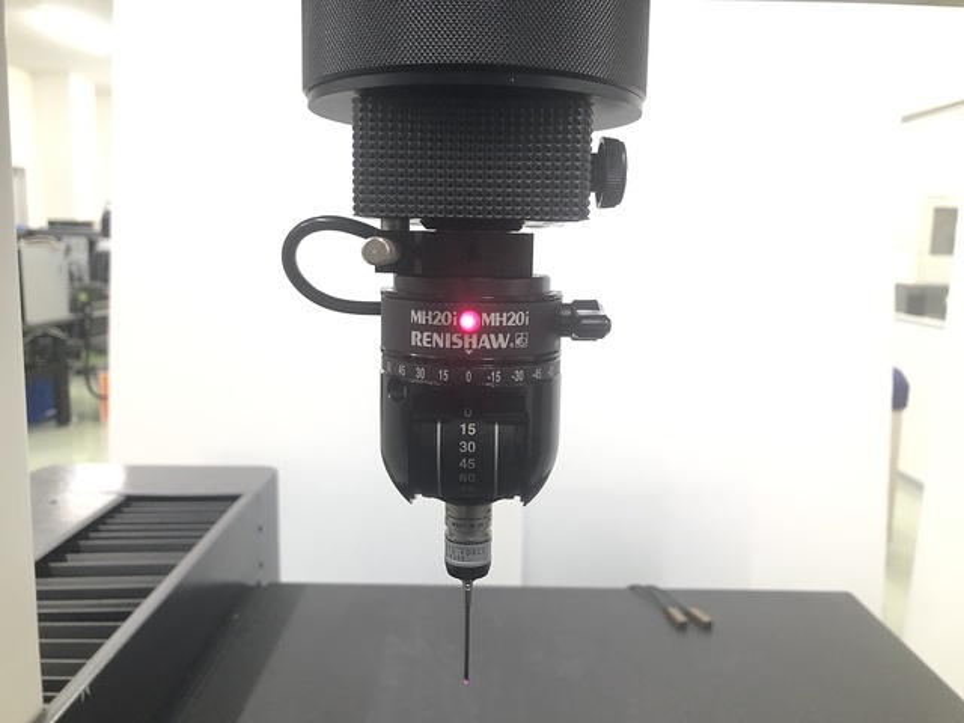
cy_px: 362
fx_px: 780
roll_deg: -1.1
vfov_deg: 49.7
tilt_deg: -8.7
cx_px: 482
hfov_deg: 63.4
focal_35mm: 28
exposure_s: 1/25
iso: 40
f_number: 1.8
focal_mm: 3.99
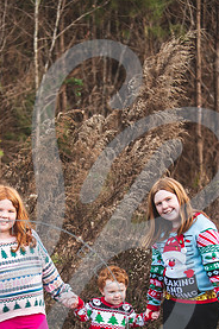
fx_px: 1116
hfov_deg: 11.2
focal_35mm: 122
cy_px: 240
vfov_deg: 16.7
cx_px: 71
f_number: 2.8
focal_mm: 75
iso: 500
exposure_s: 1/320
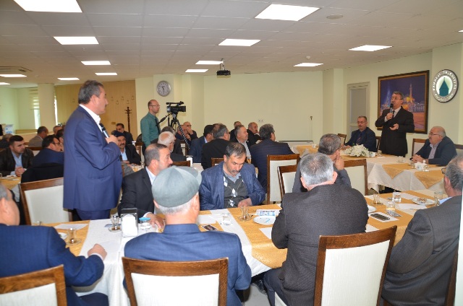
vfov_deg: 47.7
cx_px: 232
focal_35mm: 27
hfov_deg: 67.5
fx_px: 347
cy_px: 153
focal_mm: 18
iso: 400
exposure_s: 1/60
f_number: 5.6
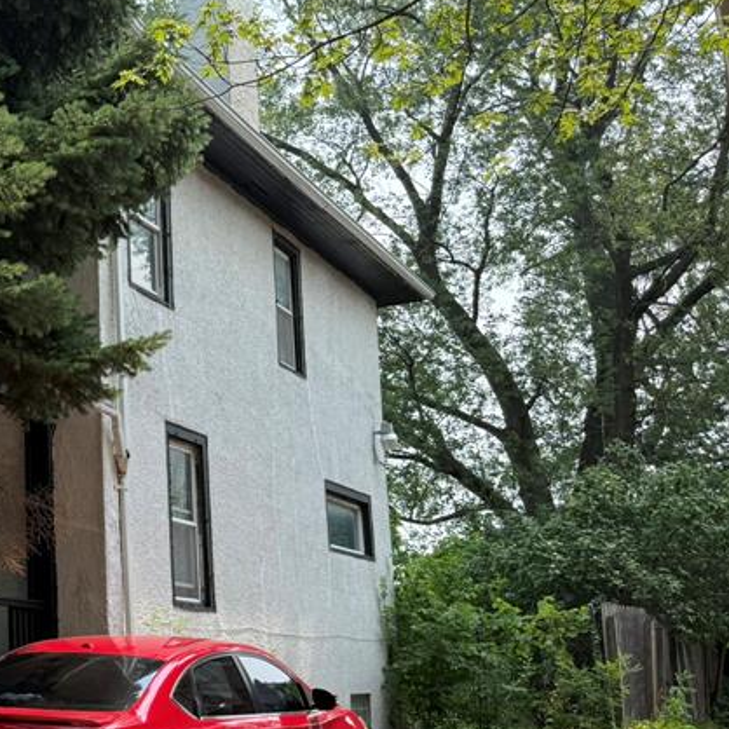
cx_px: -124
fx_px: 1239
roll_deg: -0.2
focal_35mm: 52
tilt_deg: +11.6
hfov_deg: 28.8
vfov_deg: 32.7
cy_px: 446
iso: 100
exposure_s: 1/2053
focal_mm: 6.76
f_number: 1.78
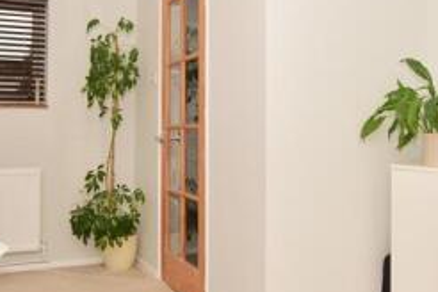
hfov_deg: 48.5
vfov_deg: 33.2
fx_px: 487
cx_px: 214
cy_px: 110
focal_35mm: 40
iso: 500
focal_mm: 10
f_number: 9
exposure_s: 1/200
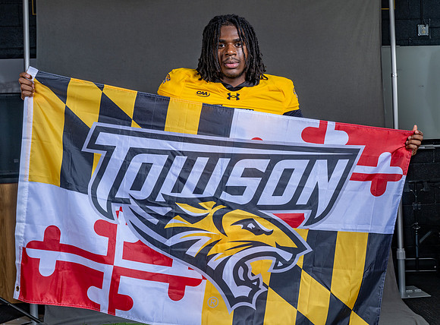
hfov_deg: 35.0
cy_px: 157
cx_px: 275
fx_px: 694
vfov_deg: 26.3
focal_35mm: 55
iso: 100
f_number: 8
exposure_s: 1/200
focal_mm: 42
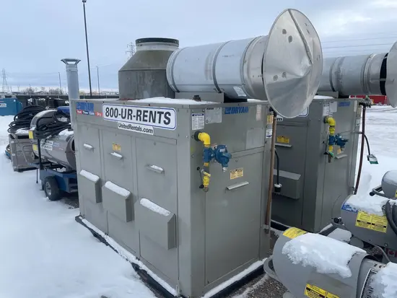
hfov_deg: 67.3
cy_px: 149
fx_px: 298
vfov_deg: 53.1
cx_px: 198
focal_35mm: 26
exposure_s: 1/1221
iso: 32
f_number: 1.6
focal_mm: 4.2
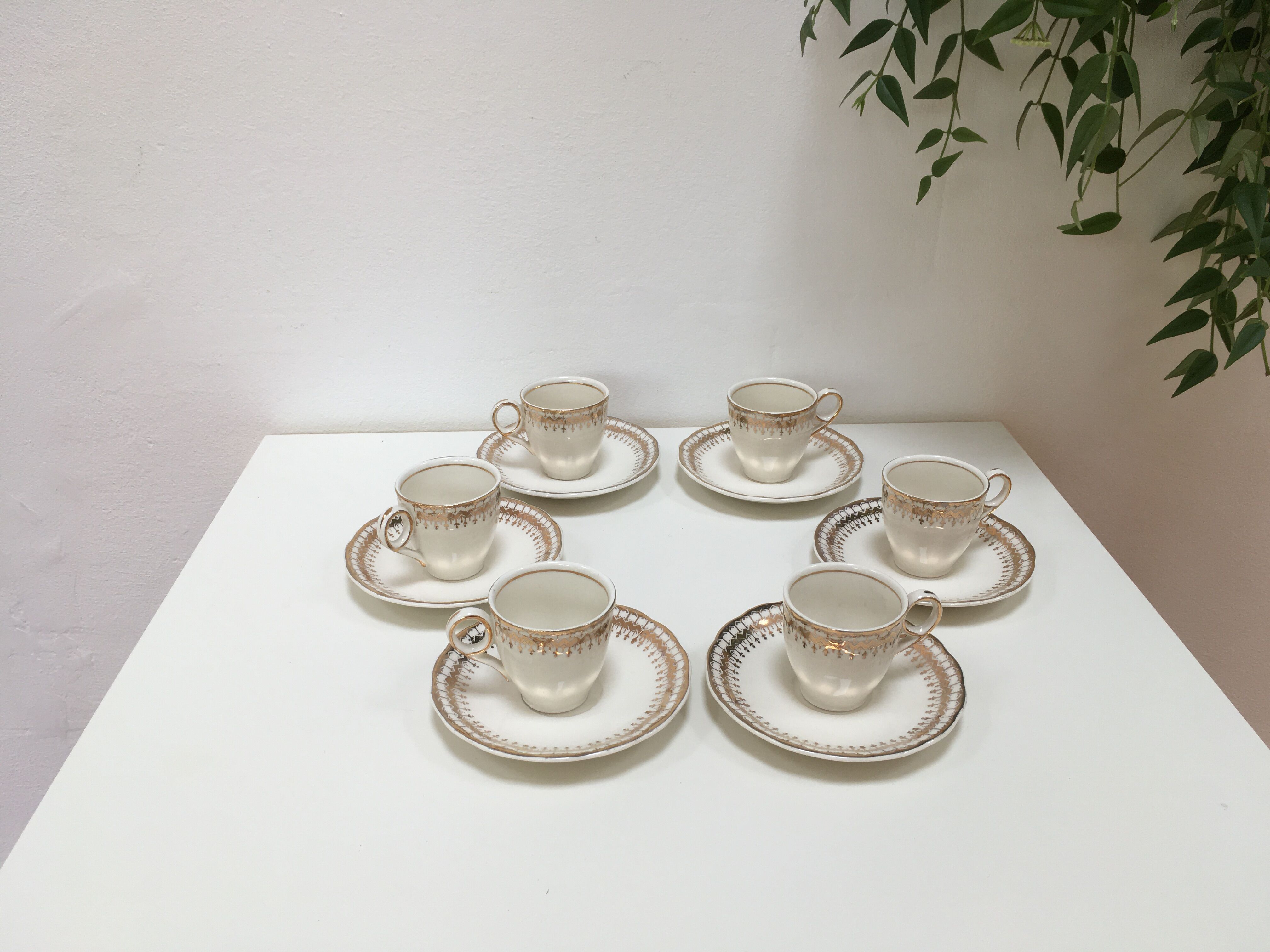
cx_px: 635
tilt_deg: -28.0
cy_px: 476
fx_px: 1064
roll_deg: +0.7
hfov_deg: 61.7
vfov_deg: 48.2
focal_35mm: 29
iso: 32
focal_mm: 4.15
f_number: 2.2
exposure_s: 1/50
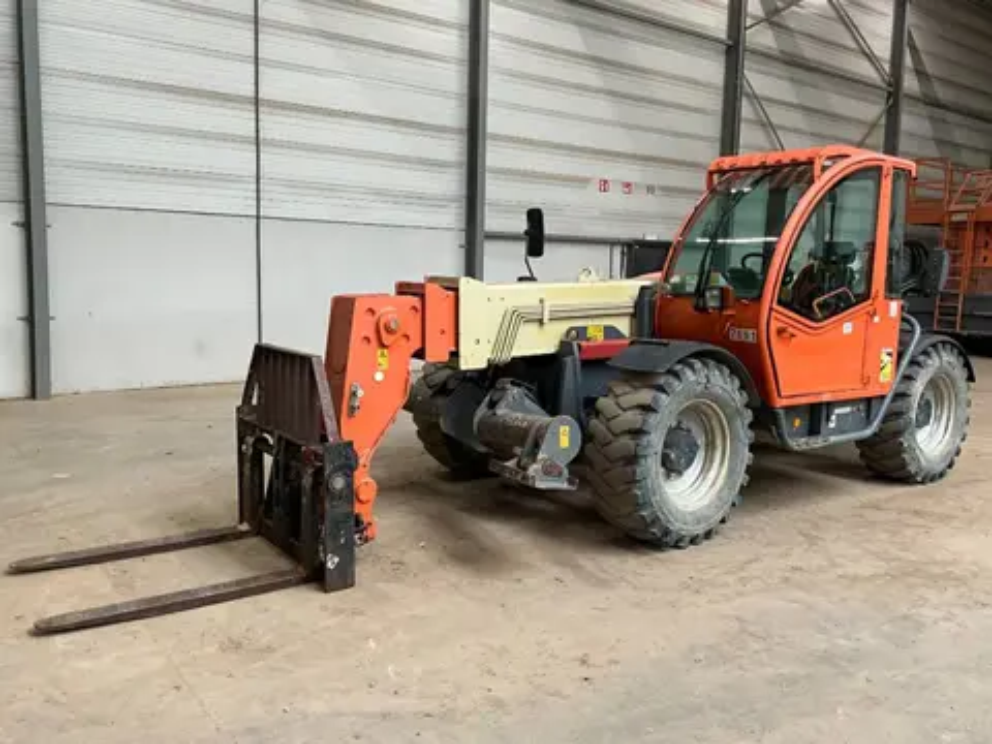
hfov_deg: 61.7
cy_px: 372
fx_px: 831
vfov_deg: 48.2
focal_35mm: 29
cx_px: 496
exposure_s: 1/60
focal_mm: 3
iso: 80
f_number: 1.8
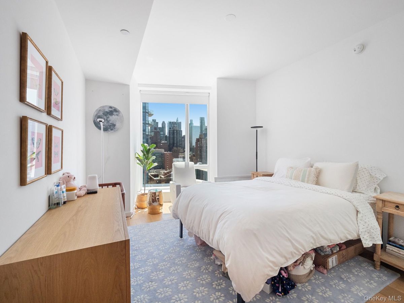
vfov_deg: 78.1
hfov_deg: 94.5
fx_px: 187
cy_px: 152
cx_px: 202
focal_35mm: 16
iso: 800
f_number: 6.3
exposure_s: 1/100
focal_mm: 8
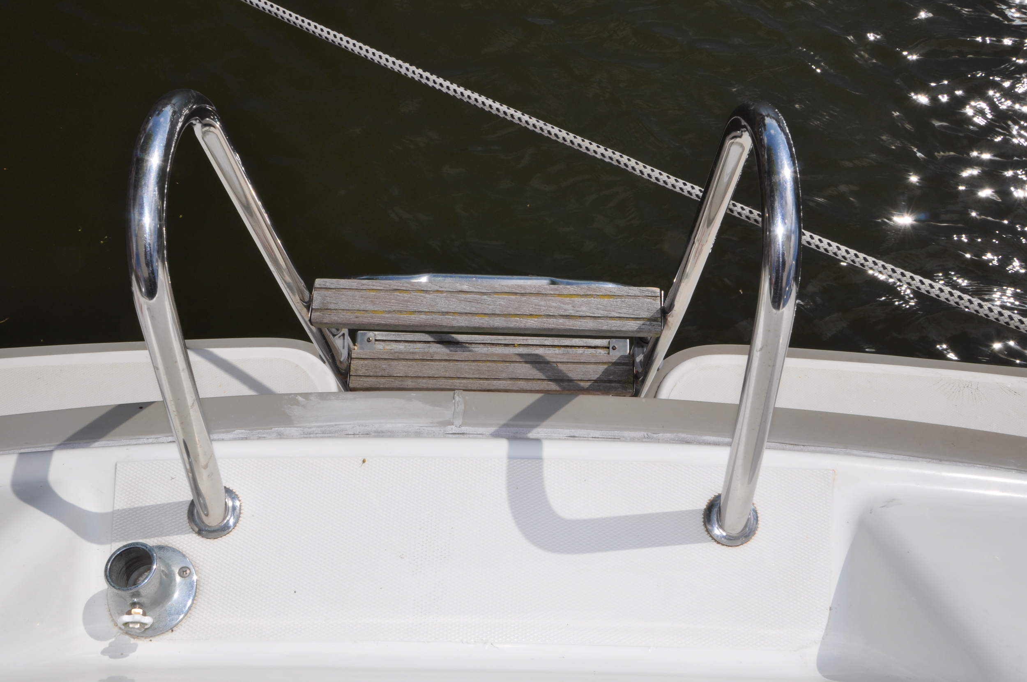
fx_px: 940
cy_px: 341
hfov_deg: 57.3
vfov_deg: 39.9
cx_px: 514
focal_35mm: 33
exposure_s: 1/200
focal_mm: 22
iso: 200
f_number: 18
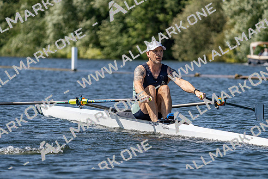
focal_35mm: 250
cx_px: 134
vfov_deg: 5.5
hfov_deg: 8.2
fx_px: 1861
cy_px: 90
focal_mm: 250
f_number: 5.6
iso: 250
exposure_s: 1/2000
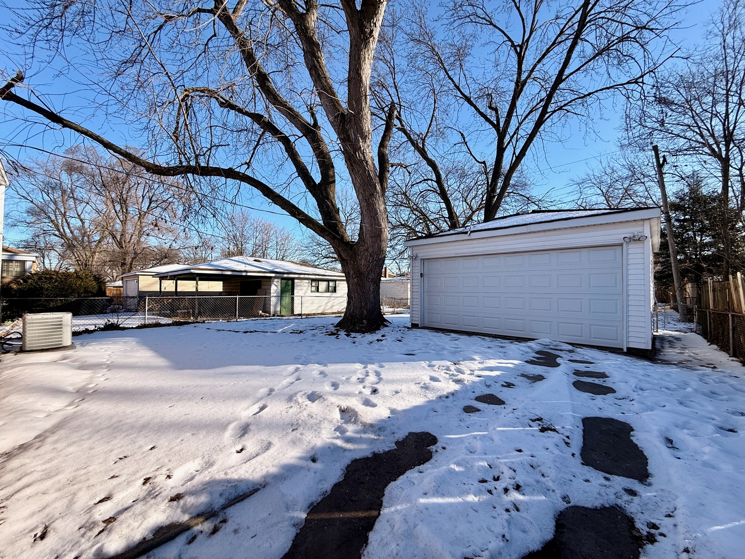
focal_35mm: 14
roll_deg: +0.2
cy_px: 280
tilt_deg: +2.0
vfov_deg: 85.7
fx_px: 301
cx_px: 372
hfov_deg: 102.1
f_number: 2.2
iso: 50
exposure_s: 1/1285
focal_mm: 2.22
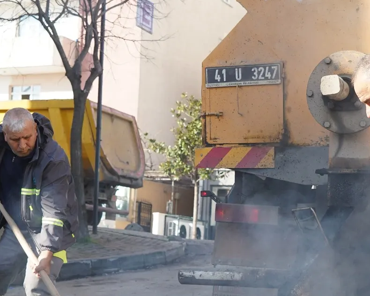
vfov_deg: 16.6
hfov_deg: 20.8
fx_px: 1007
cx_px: 203
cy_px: 242
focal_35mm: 92
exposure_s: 1/400
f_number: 4
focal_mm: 31
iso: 160
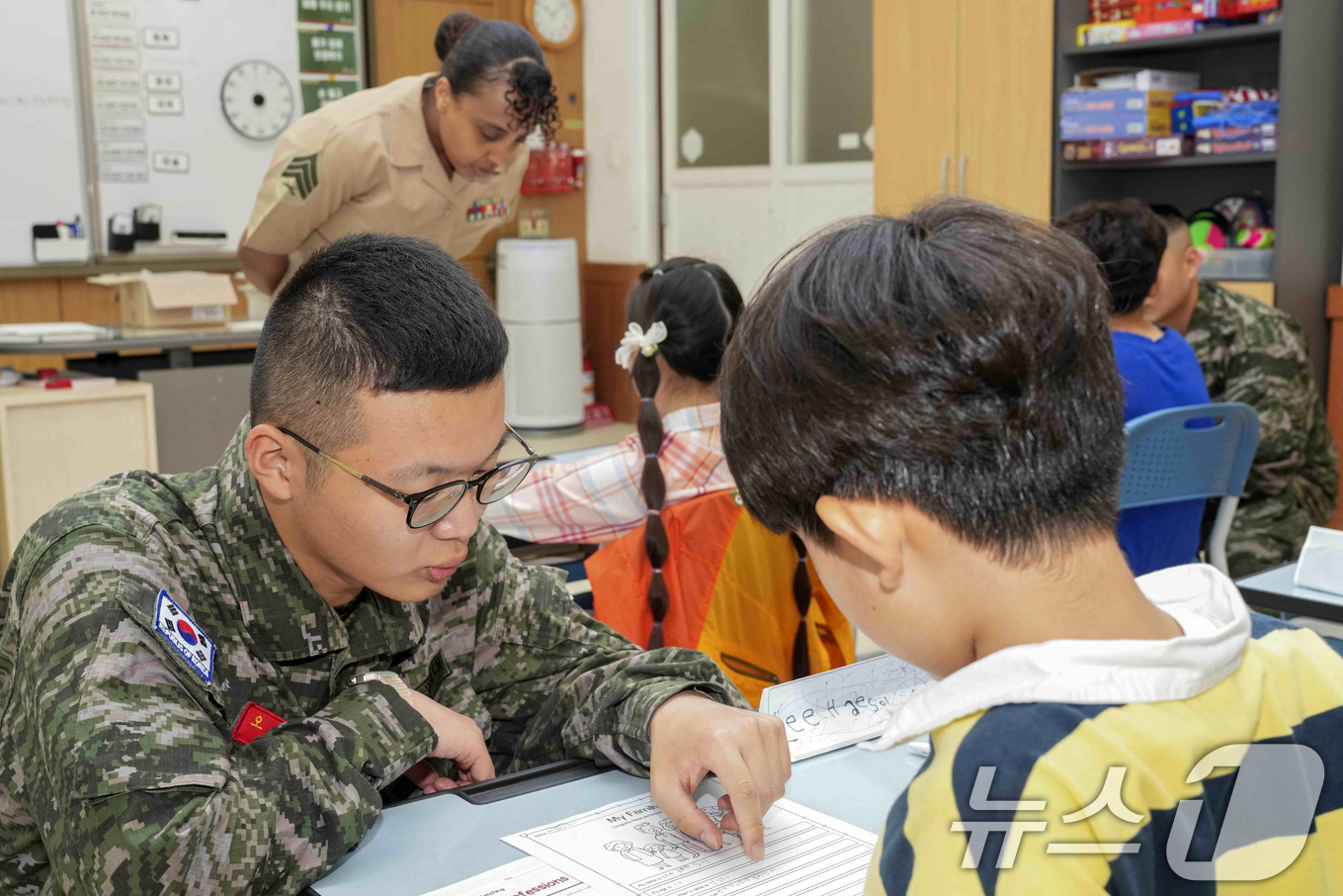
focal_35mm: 34
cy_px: 439
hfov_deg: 55.8
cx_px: 652
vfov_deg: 38.9
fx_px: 1268
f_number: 6.3
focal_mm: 33
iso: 1600
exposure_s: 1/160
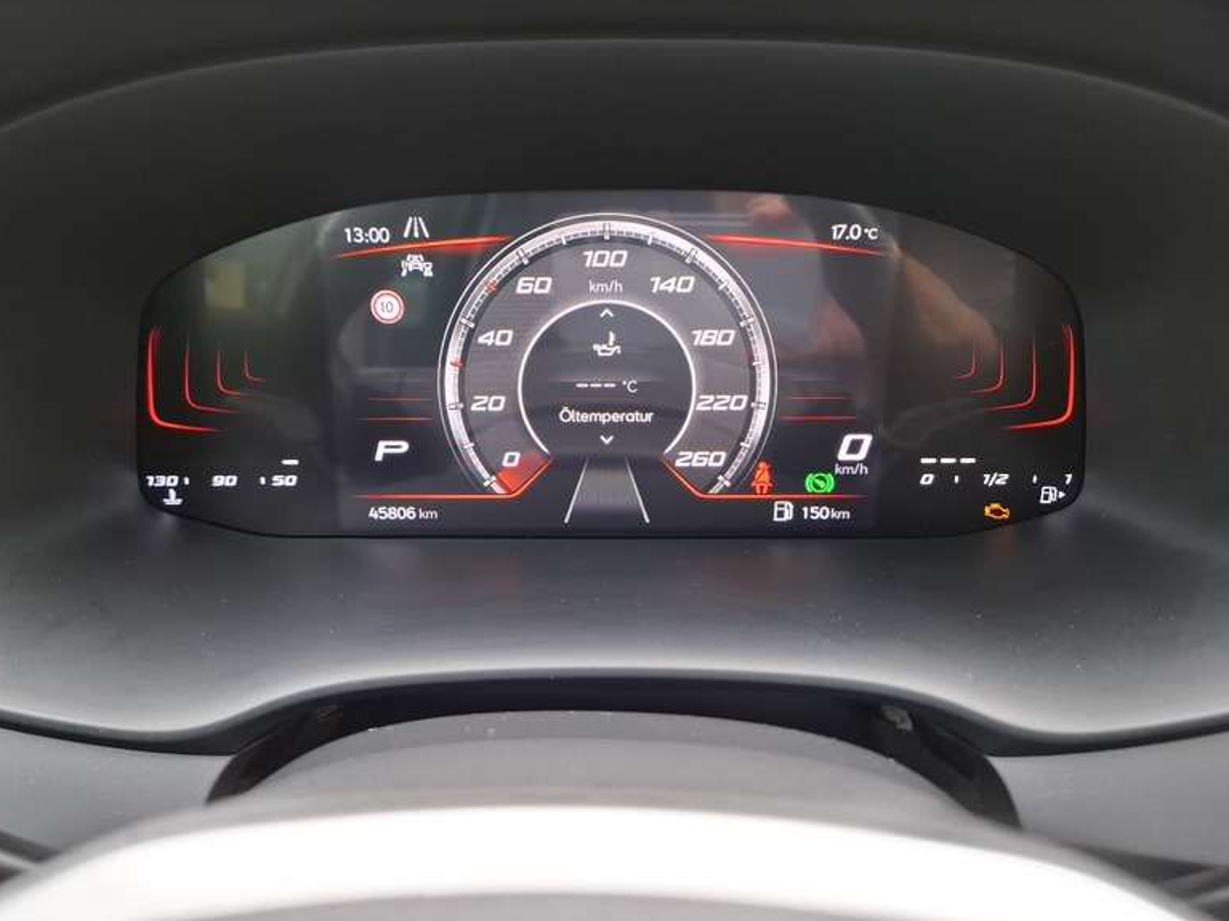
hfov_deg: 71.6
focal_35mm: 24
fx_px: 852
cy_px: 473
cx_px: 599
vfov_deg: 56.8
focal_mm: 5.54
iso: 200
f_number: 1.8
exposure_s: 1/100
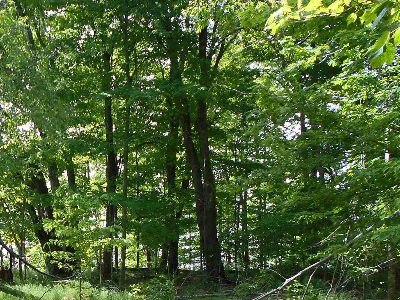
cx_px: 68
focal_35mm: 56
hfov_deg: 33.2
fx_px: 647
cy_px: 284
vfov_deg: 25.1
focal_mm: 4.6
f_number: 3.2
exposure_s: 1/125
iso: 80
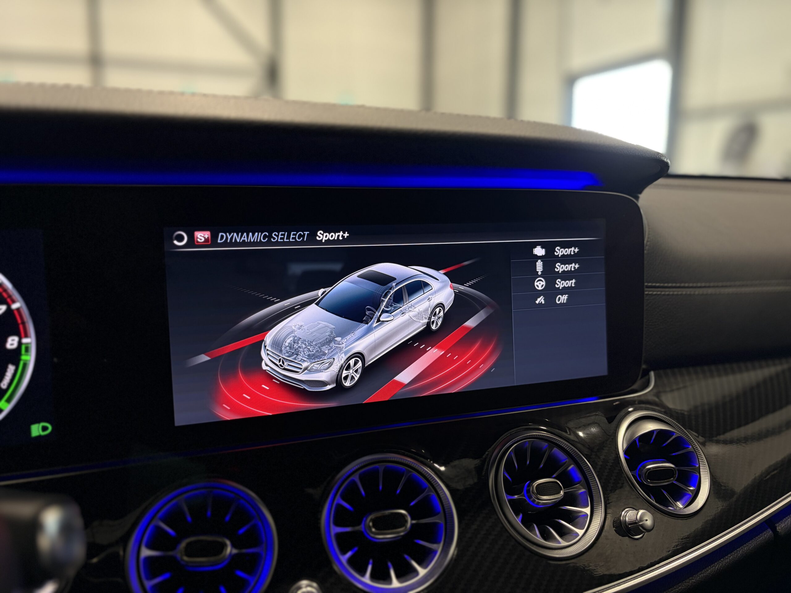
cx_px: 396
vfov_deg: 53.1
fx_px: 594
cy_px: 296
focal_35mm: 26
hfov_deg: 67.3
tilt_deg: -10.2
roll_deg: -0.6
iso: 125
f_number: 1.6
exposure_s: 1/56
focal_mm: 5.96
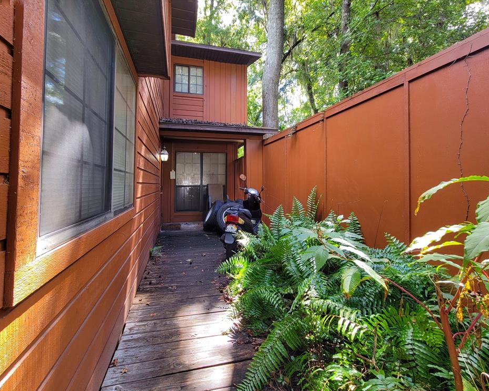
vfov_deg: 87.9
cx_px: 248
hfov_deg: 100.7
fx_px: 203
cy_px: 201
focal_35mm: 14
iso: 64
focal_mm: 2.2
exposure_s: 1/60
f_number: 2.2
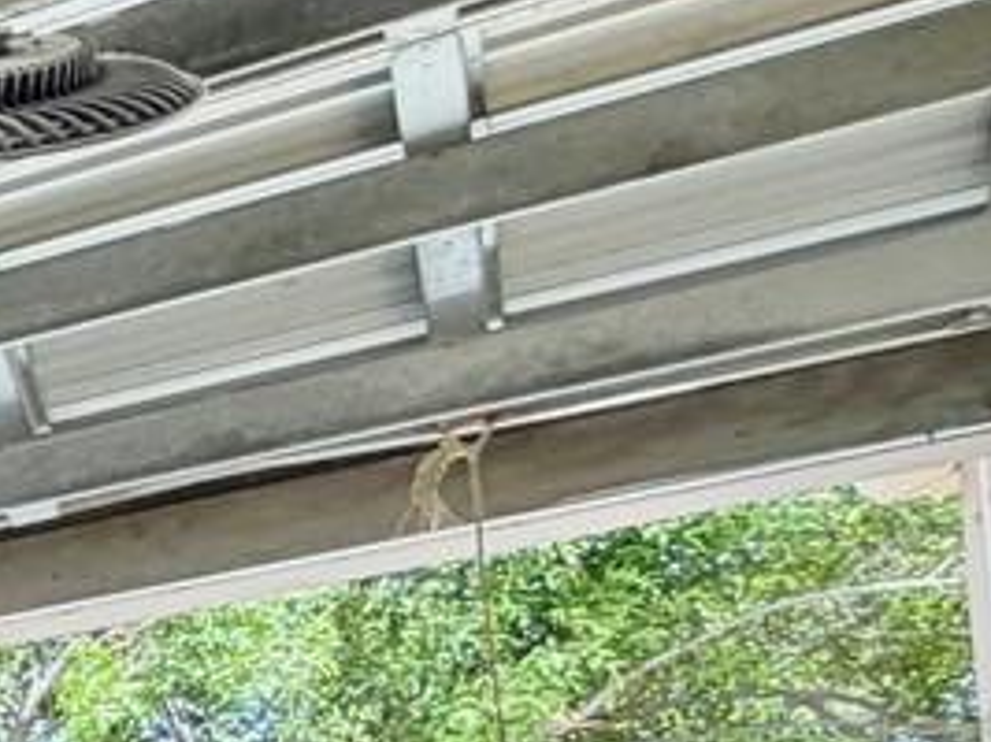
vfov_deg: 15.7
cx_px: -1789
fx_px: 2404
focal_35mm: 84
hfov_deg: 12.5
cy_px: 1224
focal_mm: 2.22
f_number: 2.2
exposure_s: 1/120
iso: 50
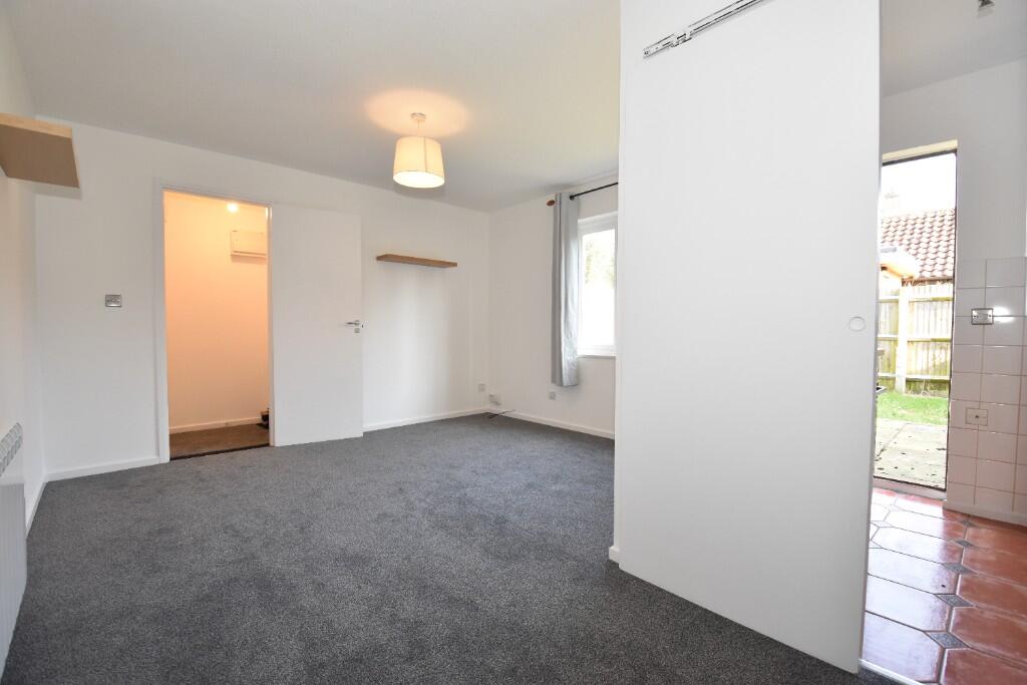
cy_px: 342
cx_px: 514
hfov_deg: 100.4
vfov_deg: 77.3
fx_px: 428
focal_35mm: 15
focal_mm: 10
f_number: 5
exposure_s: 1/100
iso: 800
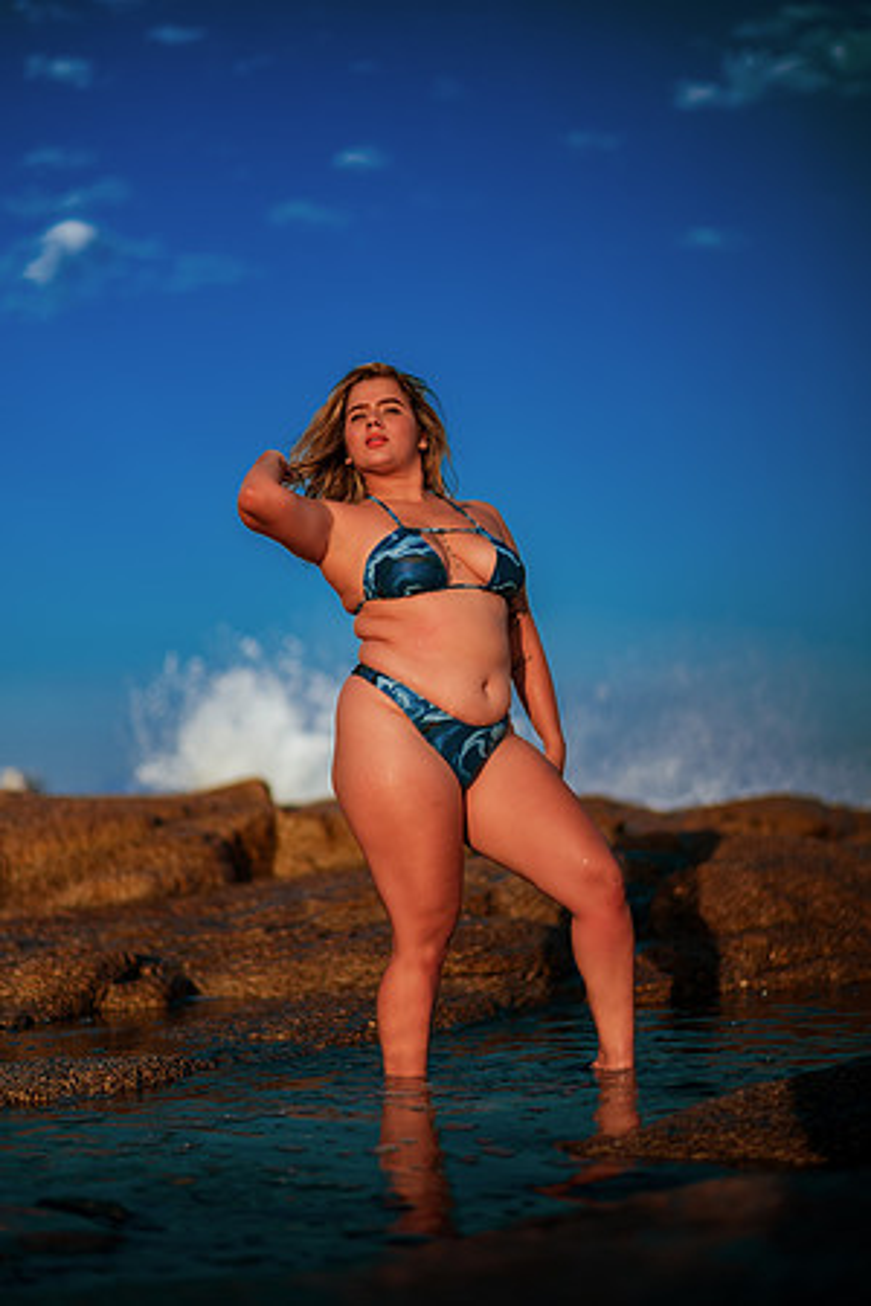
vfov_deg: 34.5
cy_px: 653
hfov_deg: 23.4
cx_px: 436
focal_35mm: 58
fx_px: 2105
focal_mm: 58
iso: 100
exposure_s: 1/8000
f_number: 1.4
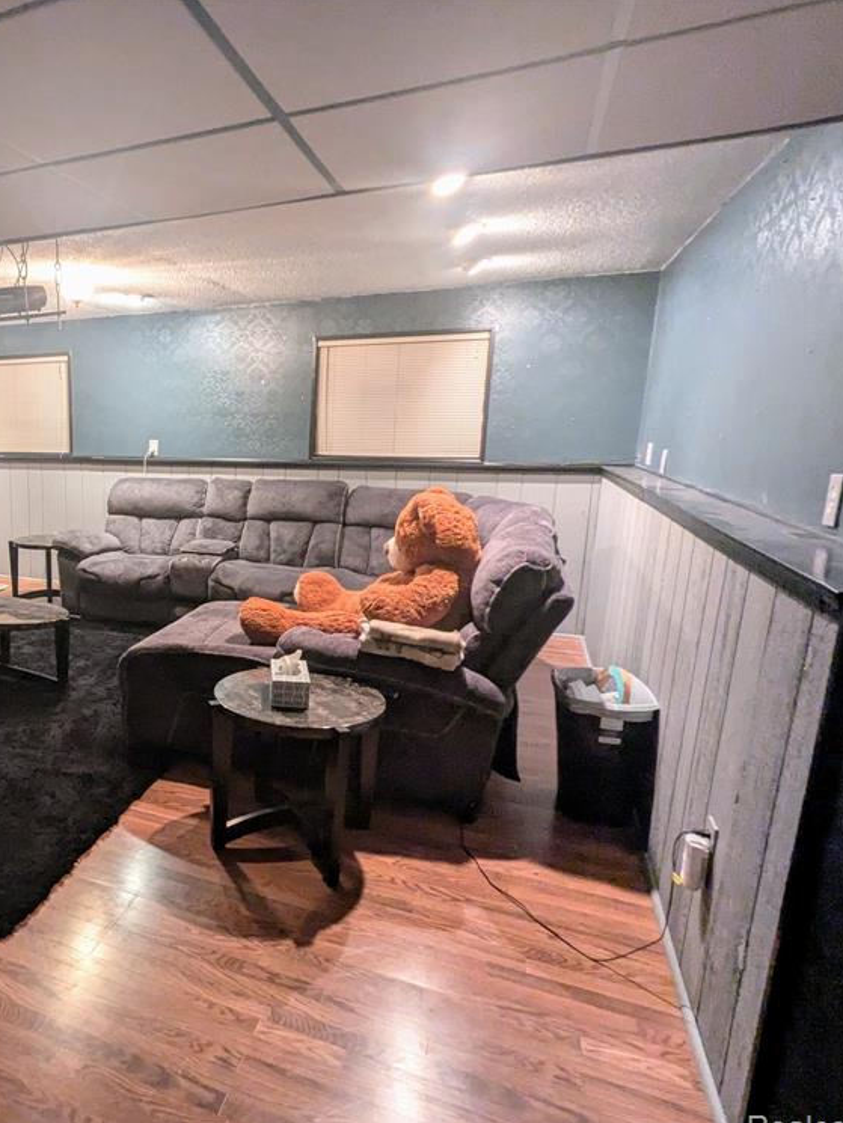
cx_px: 128
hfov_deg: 55.2
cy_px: 573
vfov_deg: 76.4
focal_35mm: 22
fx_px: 714
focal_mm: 2.35
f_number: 2.2
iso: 338
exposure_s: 1/24
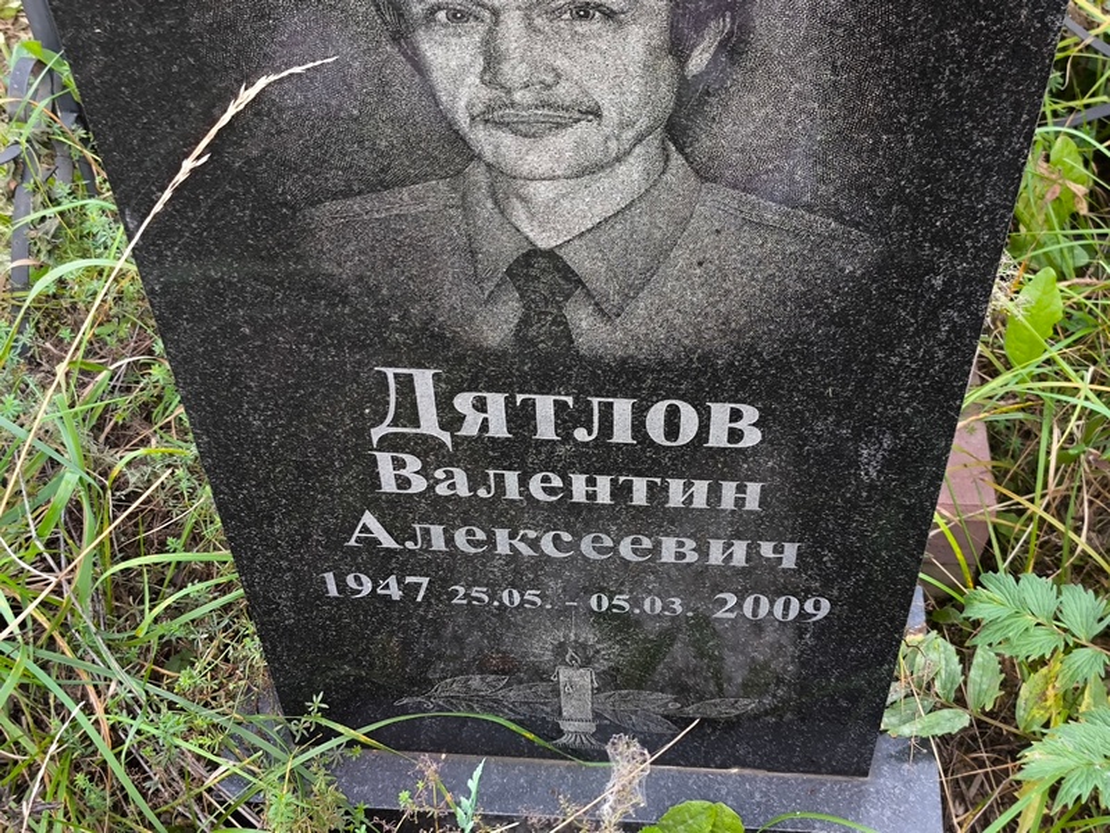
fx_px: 1604
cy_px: 416
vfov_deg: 29.1
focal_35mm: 50
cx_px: 555
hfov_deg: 38.2
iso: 160
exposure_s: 1/50
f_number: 1.7
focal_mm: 4.71
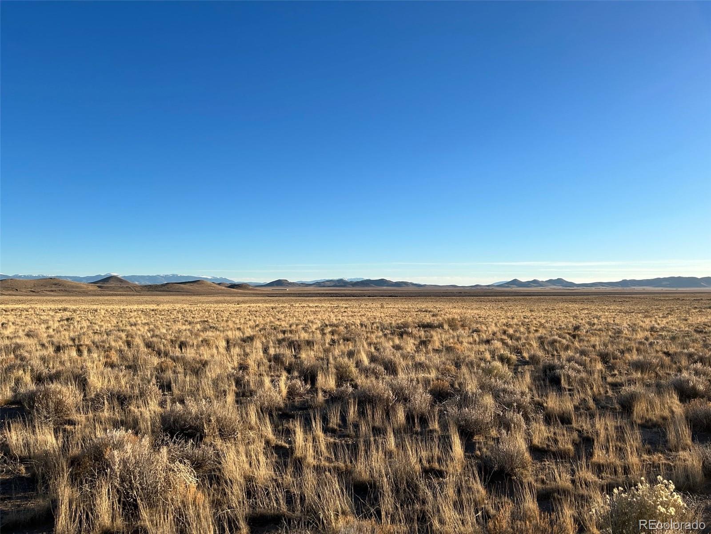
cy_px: 267
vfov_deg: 53.1
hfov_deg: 67.3
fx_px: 534
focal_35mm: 26
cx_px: 356
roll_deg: +0.8
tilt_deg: +2.3
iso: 50
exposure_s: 1/3257
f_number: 1.5
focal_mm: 5.7
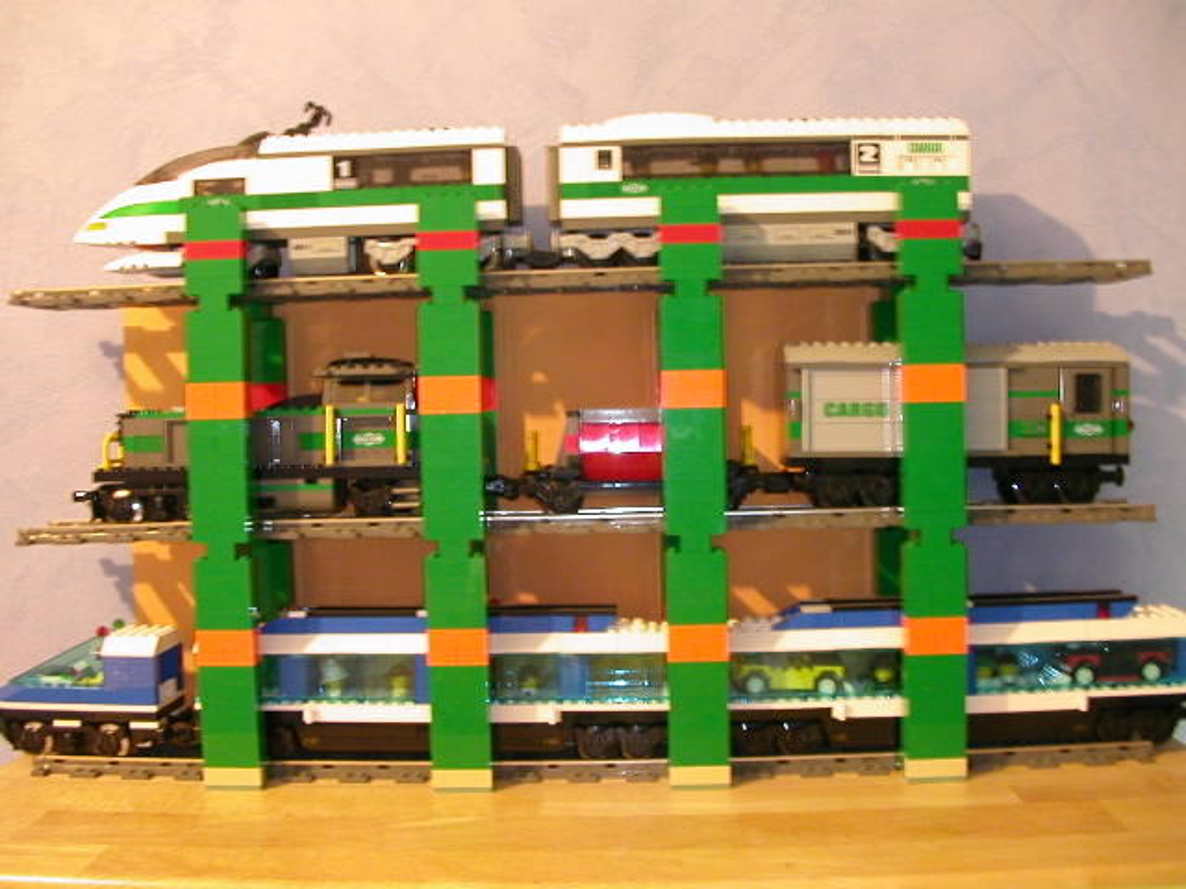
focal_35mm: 37
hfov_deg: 50.1
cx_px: 593
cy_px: 444
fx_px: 1268
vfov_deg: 38.7
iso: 200
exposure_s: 1/1.5
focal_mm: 5.6
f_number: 2.7
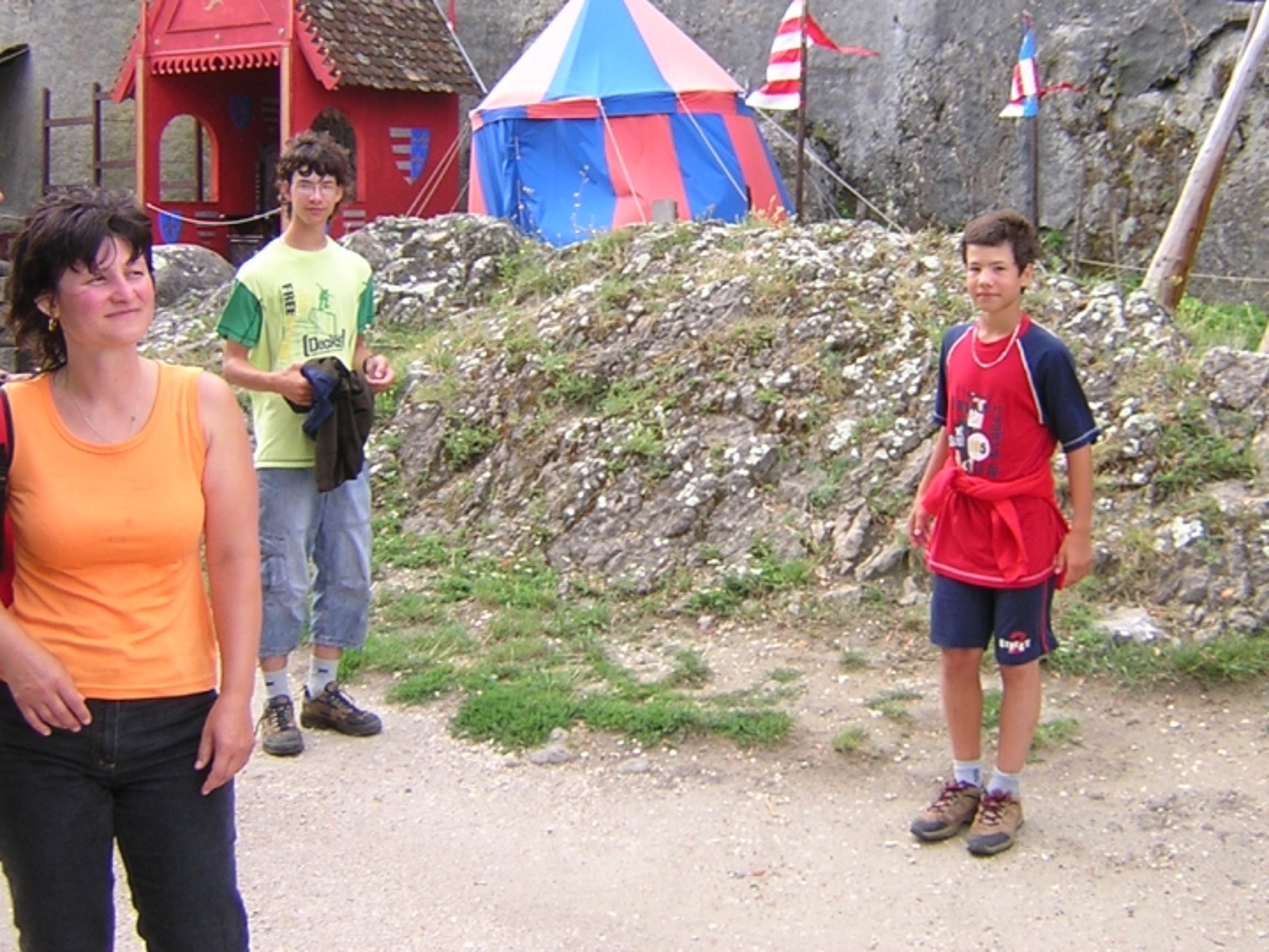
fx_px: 1833
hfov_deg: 38.0
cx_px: 760
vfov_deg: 28.9
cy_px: 330
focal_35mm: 50
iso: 100
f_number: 2.6
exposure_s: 1/203
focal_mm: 4.7
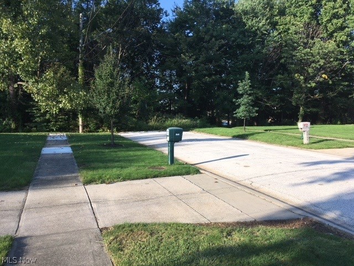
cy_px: 133
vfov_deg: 48.2
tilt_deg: -6.4
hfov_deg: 61.7
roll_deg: +0.3
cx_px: 177
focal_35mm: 29
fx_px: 297
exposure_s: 1/761
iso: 25
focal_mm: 4.15
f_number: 2.2
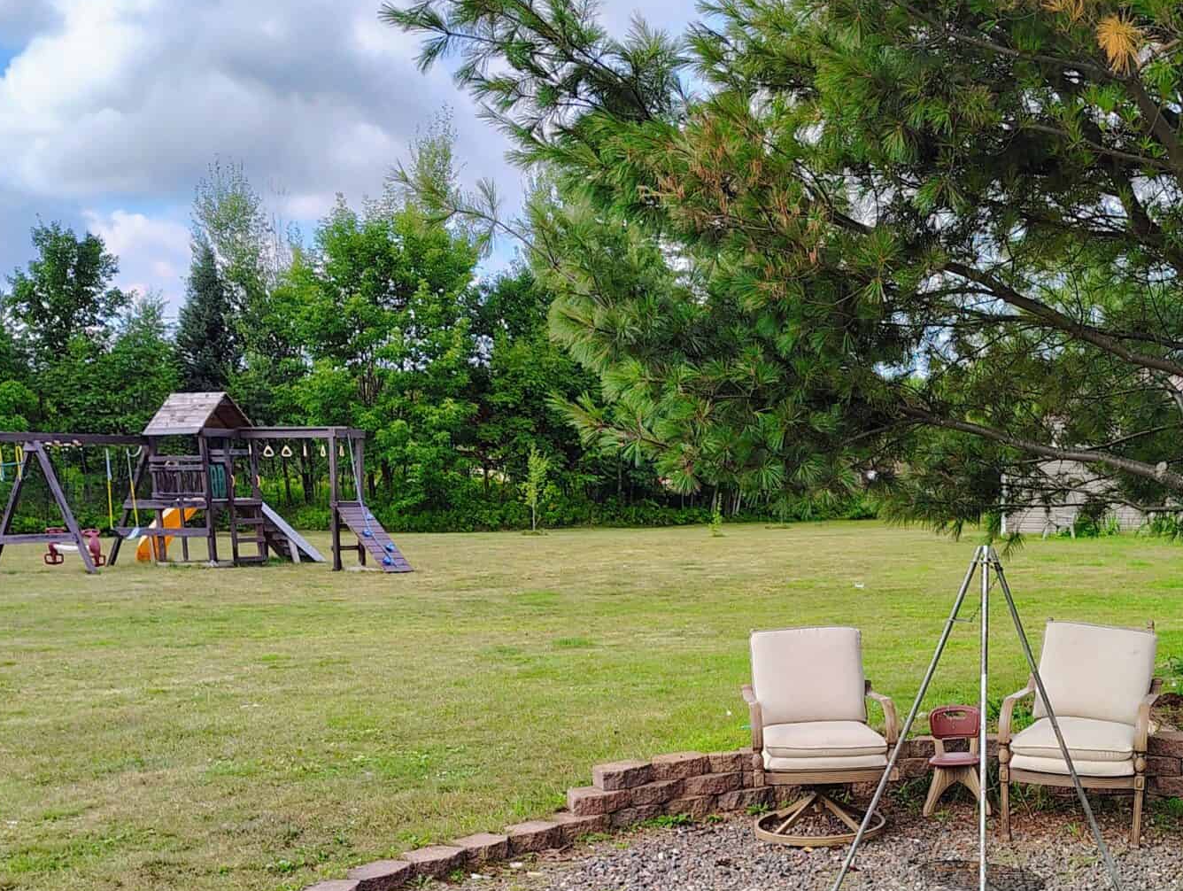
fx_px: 1574
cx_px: 900
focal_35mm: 46
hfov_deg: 39.9
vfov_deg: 30.7
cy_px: 733
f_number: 1.8
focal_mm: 5.56
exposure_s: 1/268
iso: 100
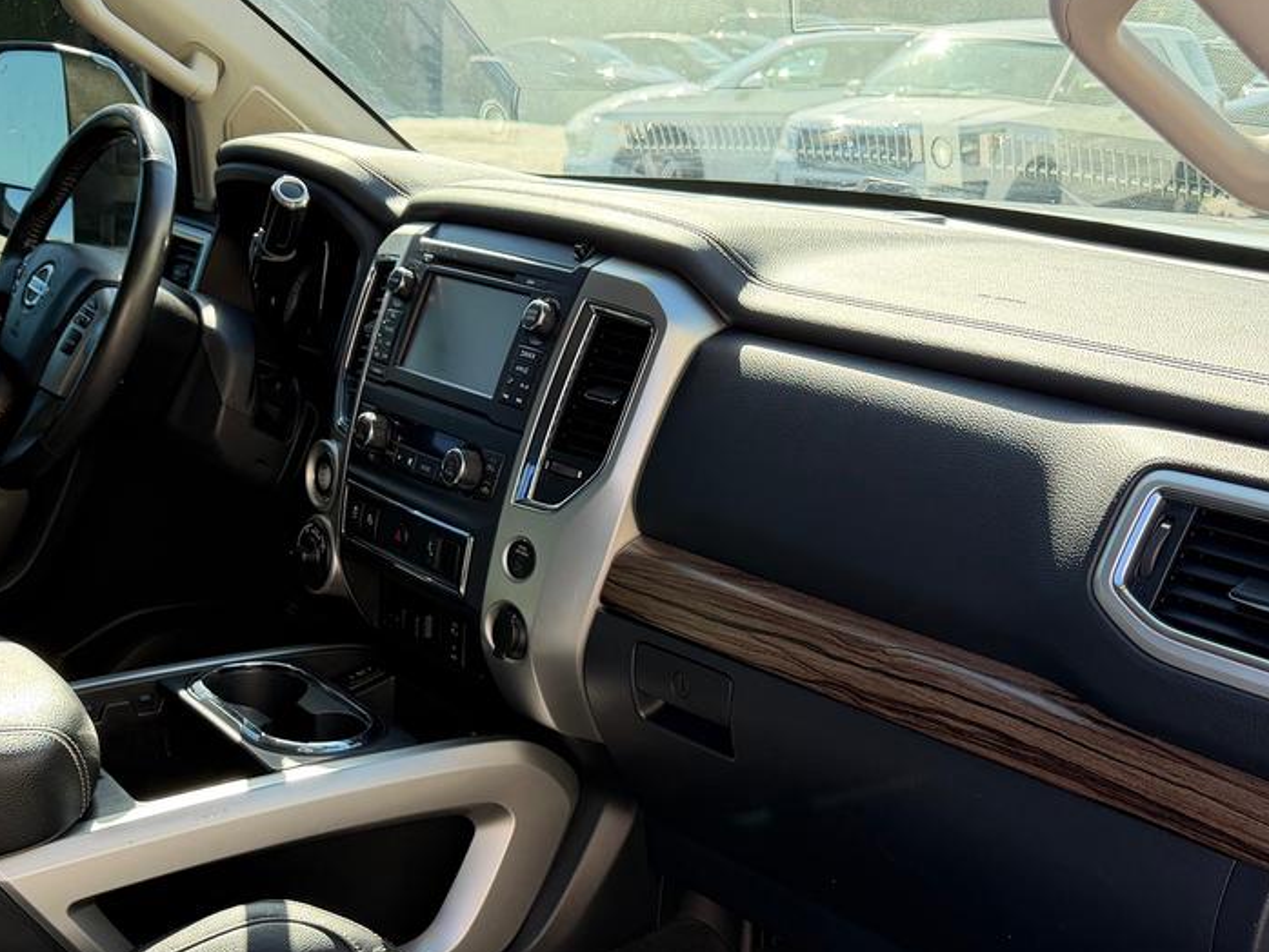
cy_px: 788
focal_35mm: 44
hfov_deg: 42.8
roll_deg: +0.3
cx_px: 516
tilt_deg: -24.3
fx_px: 1614
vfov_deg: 31.8
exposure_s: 1/514
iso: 100
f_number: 1.78
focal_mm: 6.76
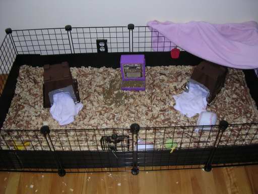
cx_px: 129
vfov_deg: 37.7
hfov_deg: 49.0
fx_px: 283
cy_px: 97
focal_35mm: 38
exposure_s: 1/60.1
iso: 100
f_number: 2.8
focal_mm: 5.8
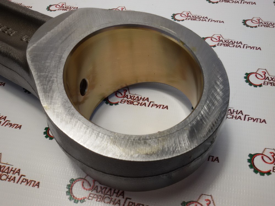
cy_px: 103
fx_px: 246
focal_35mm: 31
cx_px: 138
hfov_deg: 58.4
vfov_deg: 45.4
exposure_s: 1/50
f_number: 2.4
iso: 40
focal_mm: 2.93
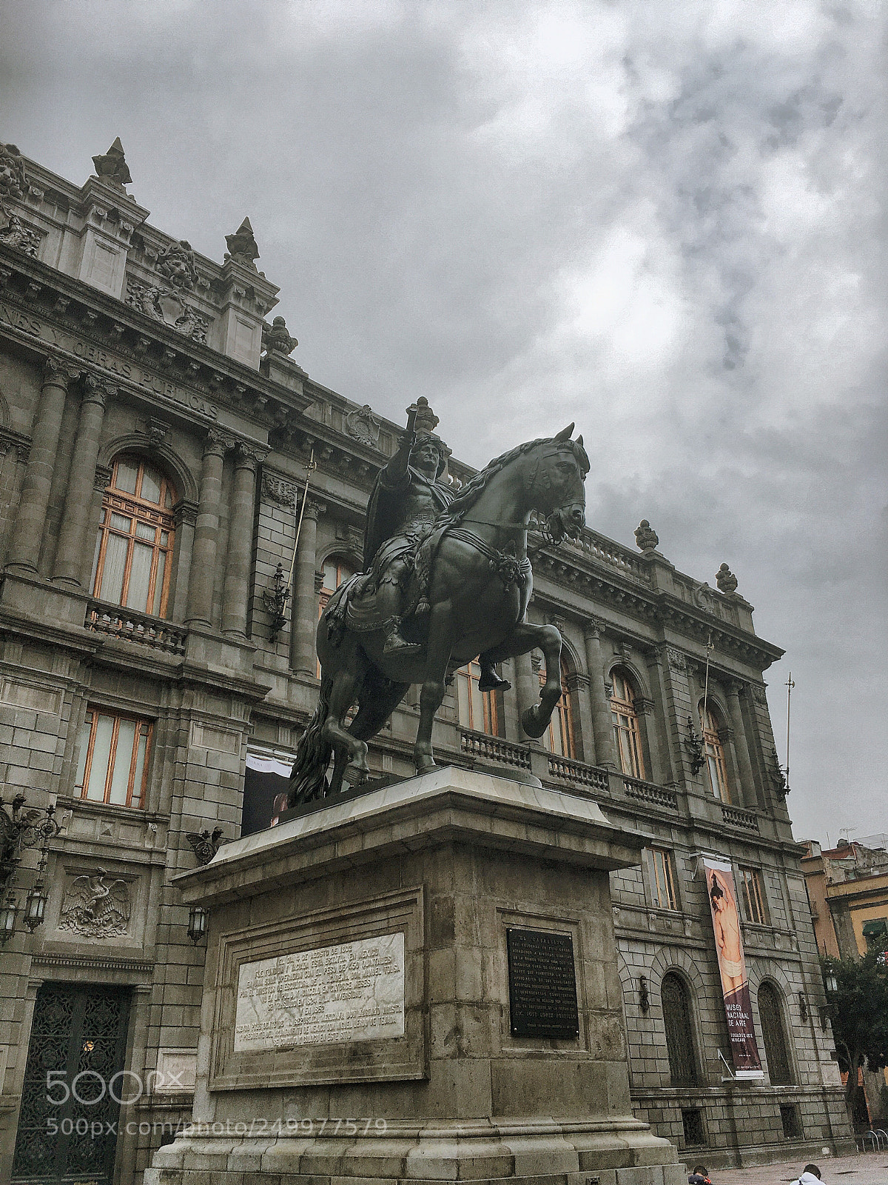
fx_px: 992
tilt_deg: +26.5
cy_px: 592
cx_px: 444
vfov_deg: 61.7
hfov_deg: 48.2
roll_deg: +1.5
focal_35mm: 29
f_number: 2.2
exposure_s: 1/999
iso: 25
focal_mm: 4.15
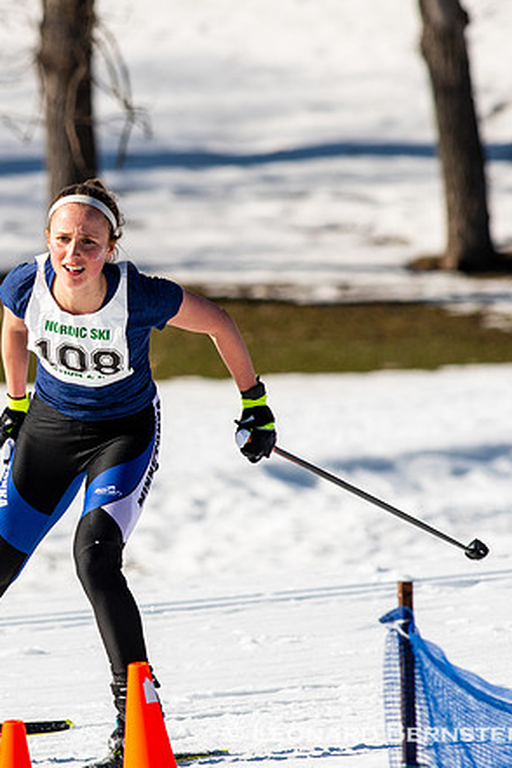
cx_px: -15
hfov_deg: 1.9
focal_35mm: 731
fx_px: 15593
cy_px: 358
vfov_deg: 2.8
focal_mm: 300
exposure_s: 1/2000
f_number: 7.1
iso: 400
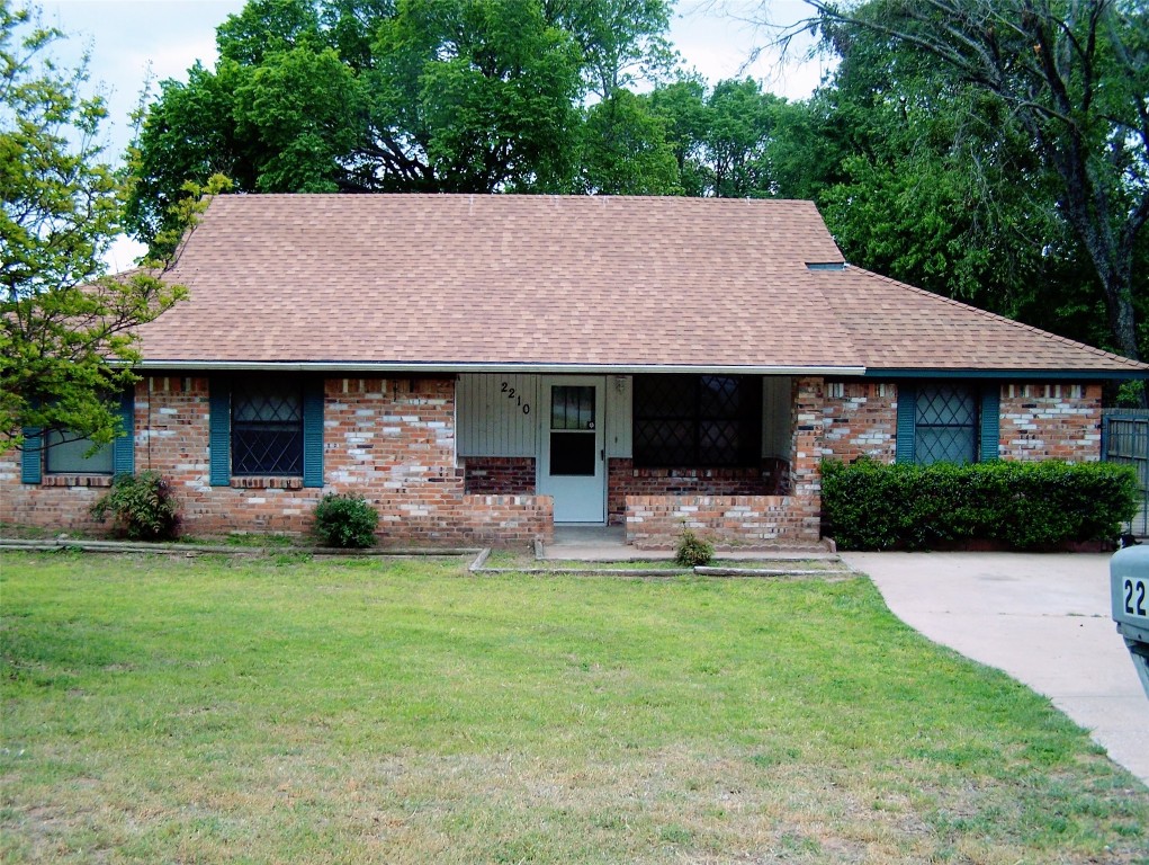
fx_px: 1263
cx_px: 574
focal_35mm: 38
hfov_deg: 48.9
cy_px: 432
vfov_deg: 37.8
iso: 80
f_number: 2.8
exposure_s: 1/400
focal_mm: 6.3
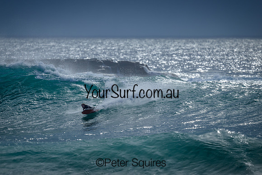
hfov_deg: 2.6
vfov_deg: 1.7
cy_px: 88
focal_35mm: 800
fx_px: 5823
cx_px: 131
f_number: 6.3
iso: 140
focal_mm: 800
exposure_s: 1/2000
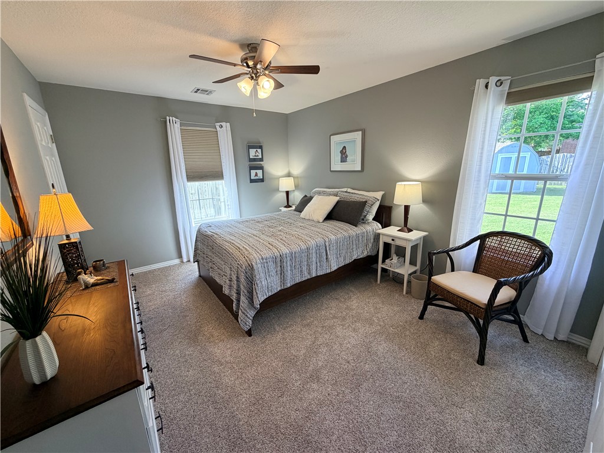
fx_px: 244
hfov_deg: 102.1
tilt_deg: -14.5
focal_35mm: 14
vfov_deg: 85.7
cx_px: 302
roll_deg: +1.7
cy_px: 226
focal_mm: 2.22
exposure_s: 1/120
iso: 200
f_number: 2.2
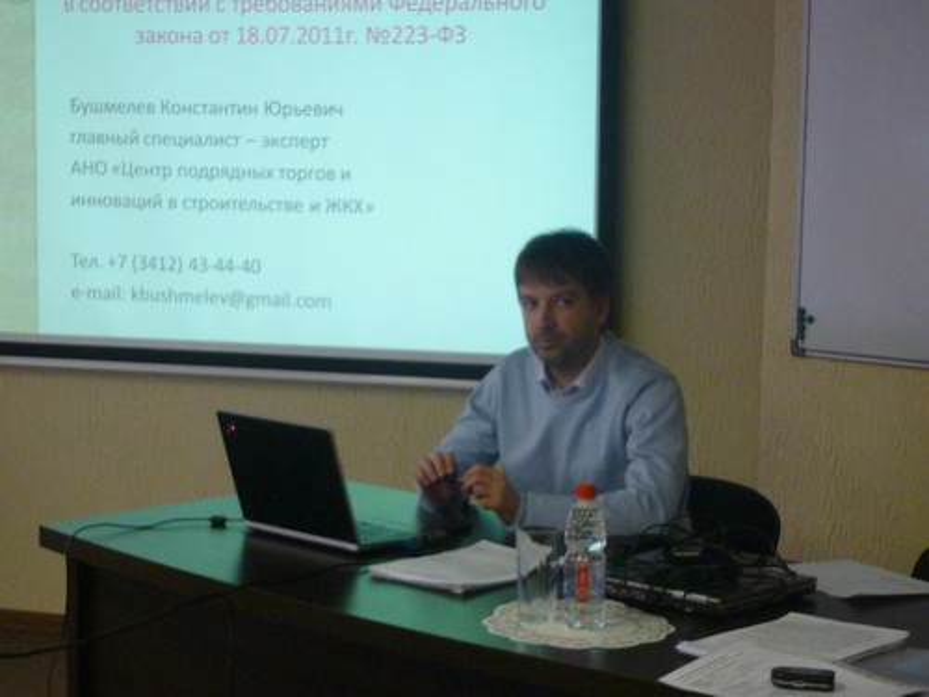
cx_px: 464
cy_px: 348
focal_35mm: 79
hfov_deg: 24.7
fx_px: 2120
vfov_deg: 18.7
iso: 320
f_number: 3.4
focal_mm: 9.2
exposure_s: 1/40
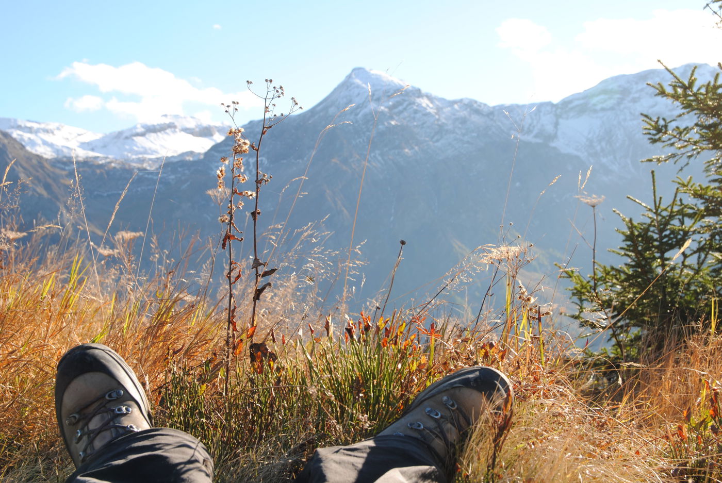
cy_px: 242
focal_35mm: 51
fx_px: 1024
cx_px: 361
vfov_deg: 26.6
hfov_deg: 38.8
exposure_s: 1/80
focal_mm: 34
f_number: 9
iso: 100
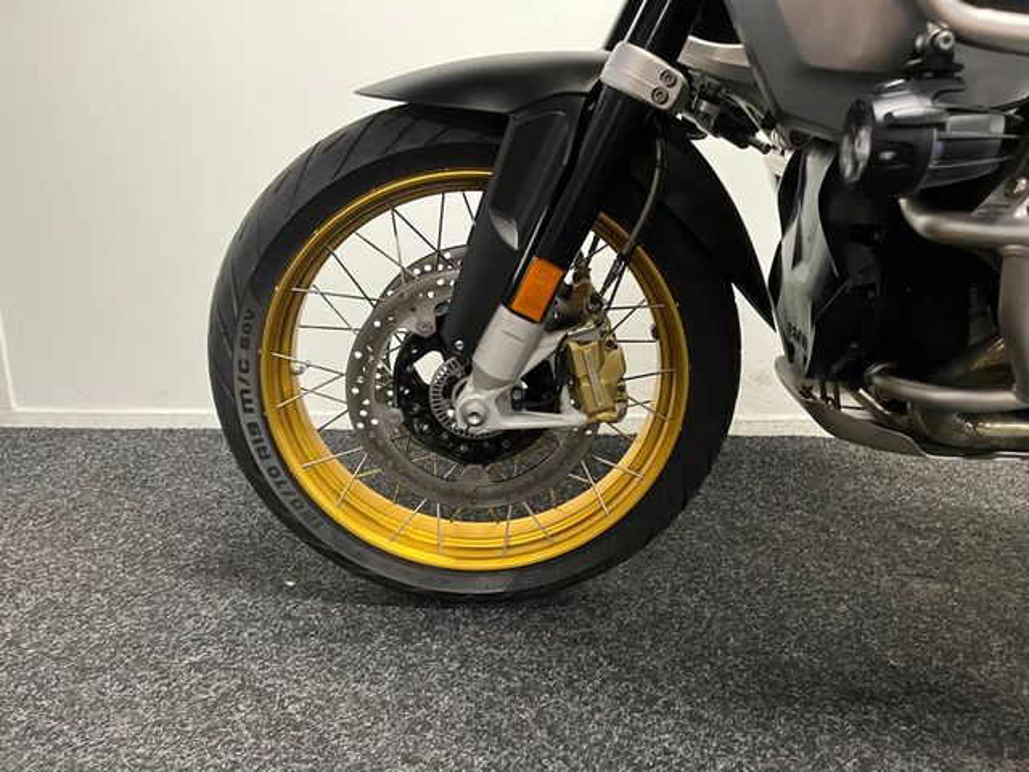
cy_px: 386
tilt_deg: -14.2
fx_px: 773
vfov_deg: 53.1
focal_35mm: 26
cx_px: 514
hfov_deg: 67.3
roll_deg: -0.3
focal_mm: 5.1
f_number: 1.6
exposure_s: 1/50
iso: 320
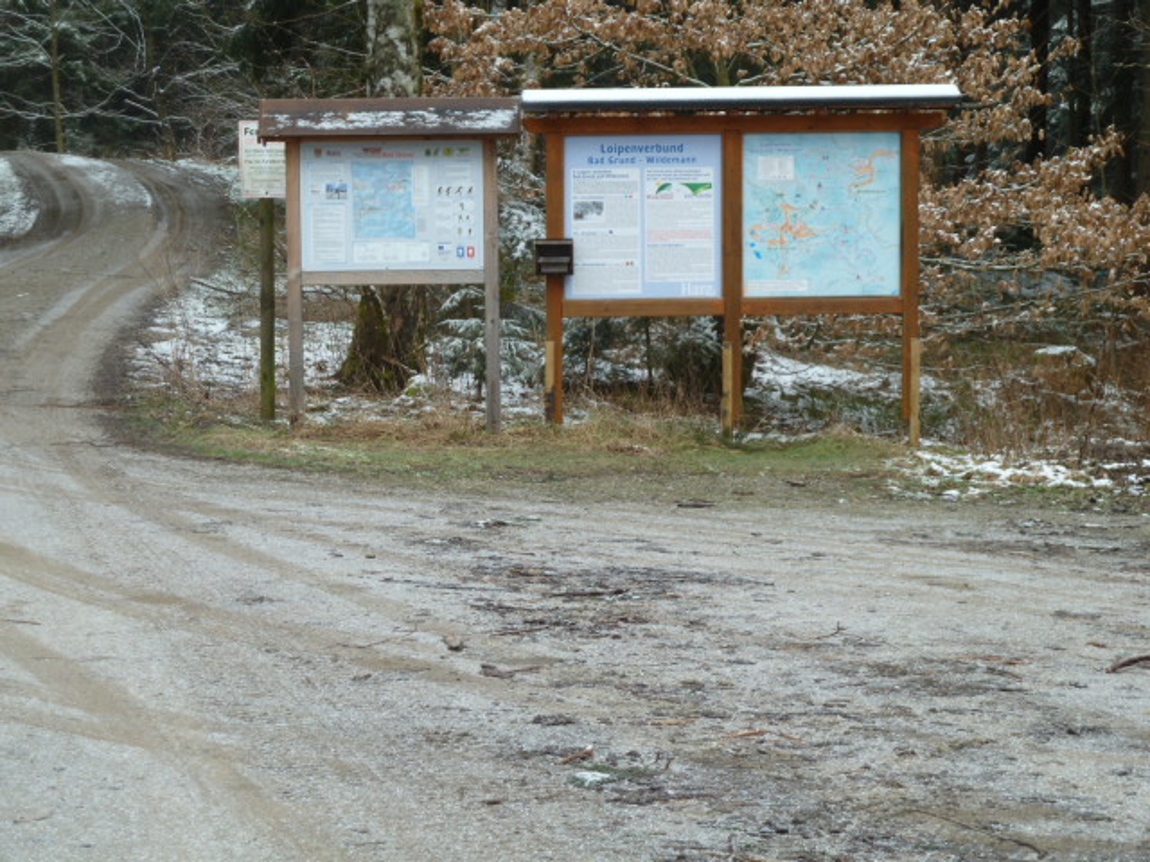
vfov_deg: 14.2
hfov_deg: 18.9
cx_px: 575
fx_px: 3455
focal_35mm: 104
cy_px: 431
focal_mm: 17
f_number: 4.3
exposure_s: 1/125
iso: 80
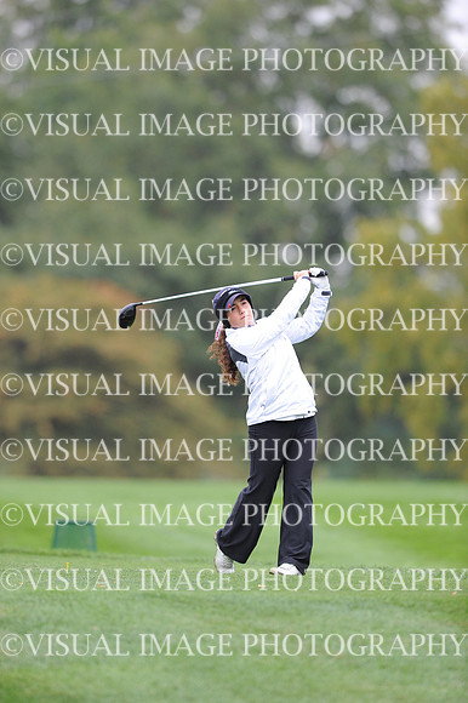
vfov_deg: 5.2
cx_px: 234
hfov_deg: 3.4
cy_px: 352
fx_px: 7809
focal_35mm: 400
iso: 1250
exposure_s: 1/2000
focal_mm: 400
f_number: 4
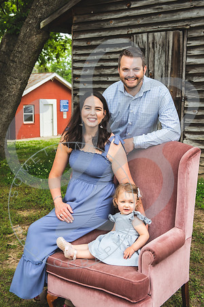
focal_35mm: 48
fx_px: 408
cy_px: 154
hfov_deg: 28.1
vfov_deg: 41.1
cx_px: 102
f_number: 5.6
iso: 200
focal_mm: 48
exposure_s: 1/200
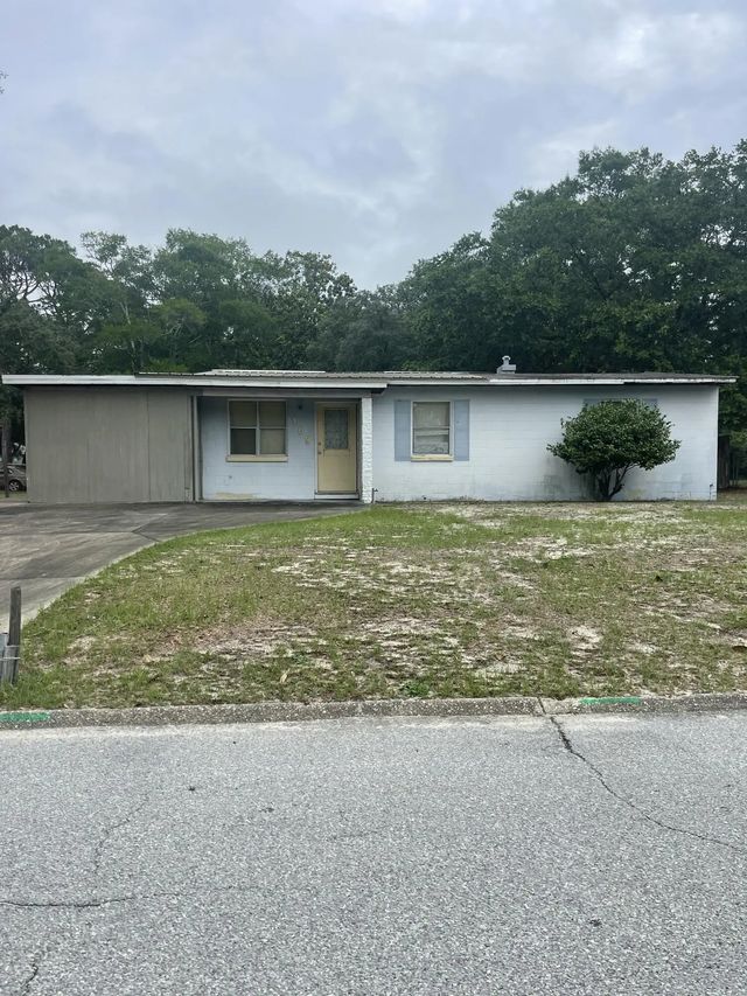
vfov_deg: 69.4
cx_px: 374
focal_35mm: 25
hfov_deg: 54.9
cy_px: 498
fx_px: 719
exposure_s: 1/1475
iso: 32
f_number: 1.6
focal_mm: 5.1
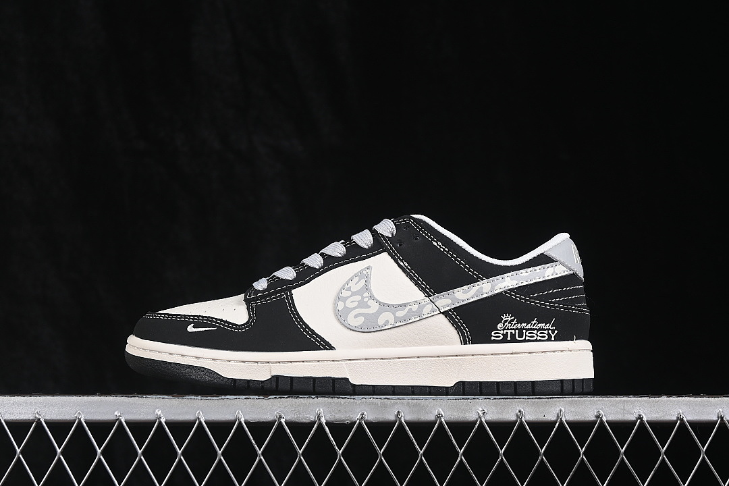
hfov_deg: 27.0
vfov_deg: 18.2
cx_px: 364
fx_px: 1519
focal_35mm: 75
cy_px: 243
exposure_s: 1/80
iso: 160
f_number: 7.1
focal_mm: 50
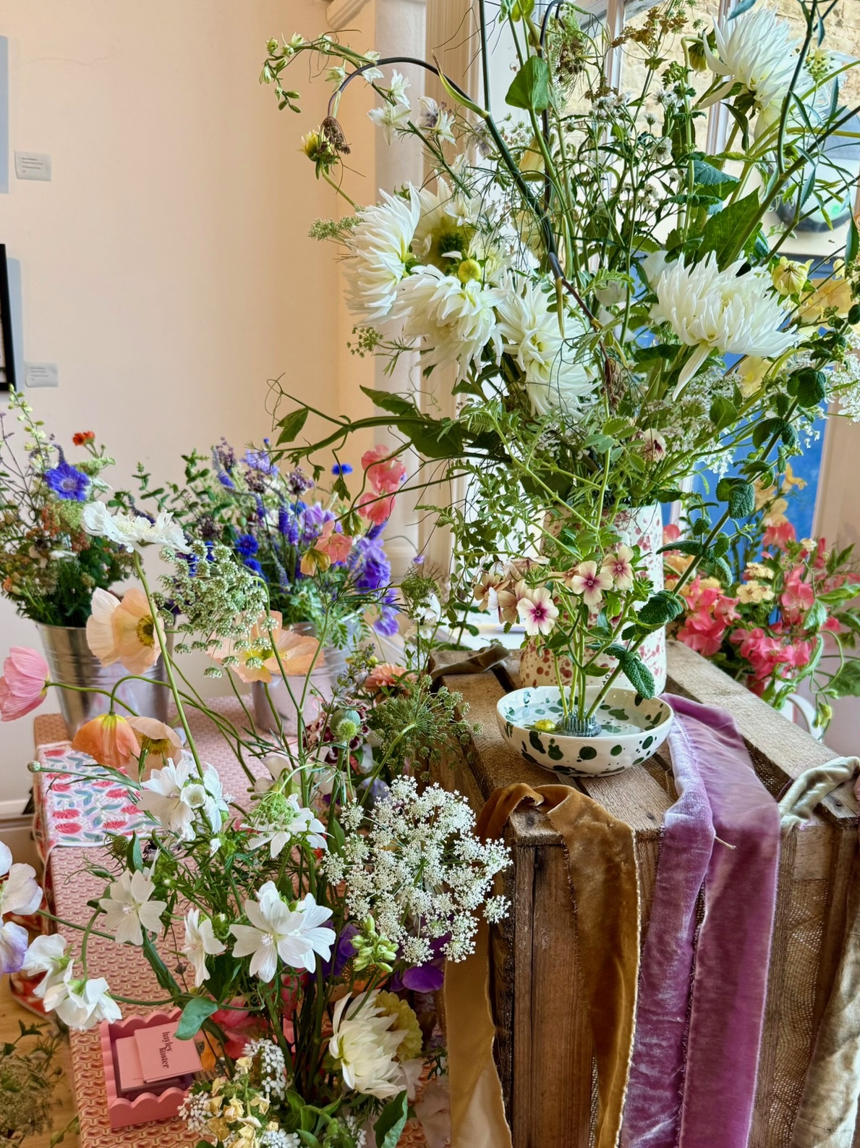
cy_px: 724
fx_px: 1027
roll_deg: -1.8
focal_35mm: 31
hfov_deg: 45.4
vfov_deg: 57.6
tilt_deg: -17.8
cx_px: 422
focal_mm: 6.76
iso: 125
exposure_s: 1/50
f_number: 1.78
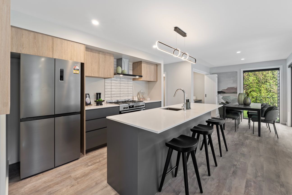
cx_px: 146
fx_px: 122
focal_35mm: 15
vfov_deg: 77.3
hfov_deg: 100.4
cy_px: 98
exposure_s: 2
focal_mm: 10
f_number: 9
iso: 100
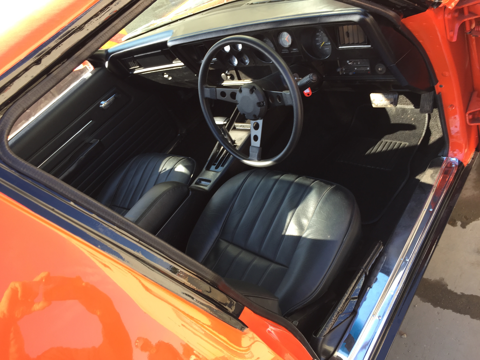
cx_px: 240
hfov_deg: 61.7
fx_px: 402
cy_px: 180
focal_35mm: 29
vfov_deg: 48.2
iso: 32
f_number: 2.2
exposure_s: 1/115
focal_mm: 4.15
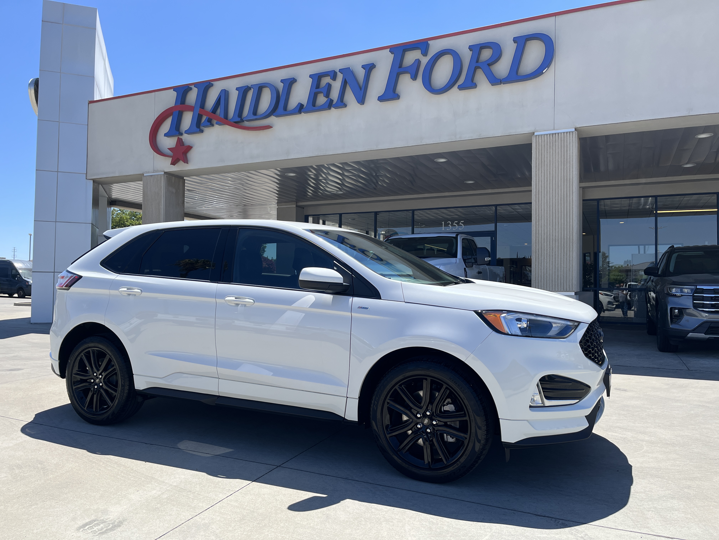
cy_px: 270
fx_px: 540
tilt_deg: +2.8
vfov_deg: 53.1
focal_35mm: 26
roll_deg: -0.5
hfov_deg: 67.3
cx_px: 360
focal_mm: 5.1
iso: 50
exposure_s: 1/2463
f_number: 1.6
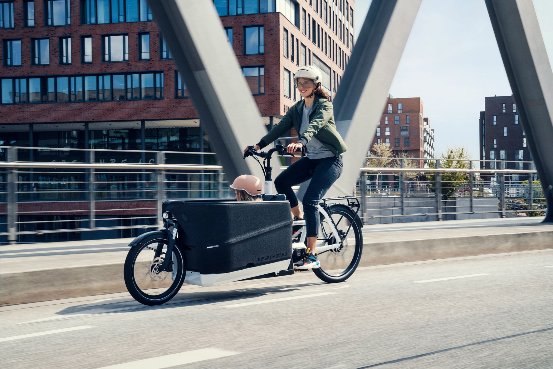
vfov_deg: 27.0
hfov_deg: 39.6
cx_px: 276
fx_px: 768
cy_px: 184
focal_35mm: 50
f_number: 18
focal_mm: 50
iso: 250
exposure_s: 1/100
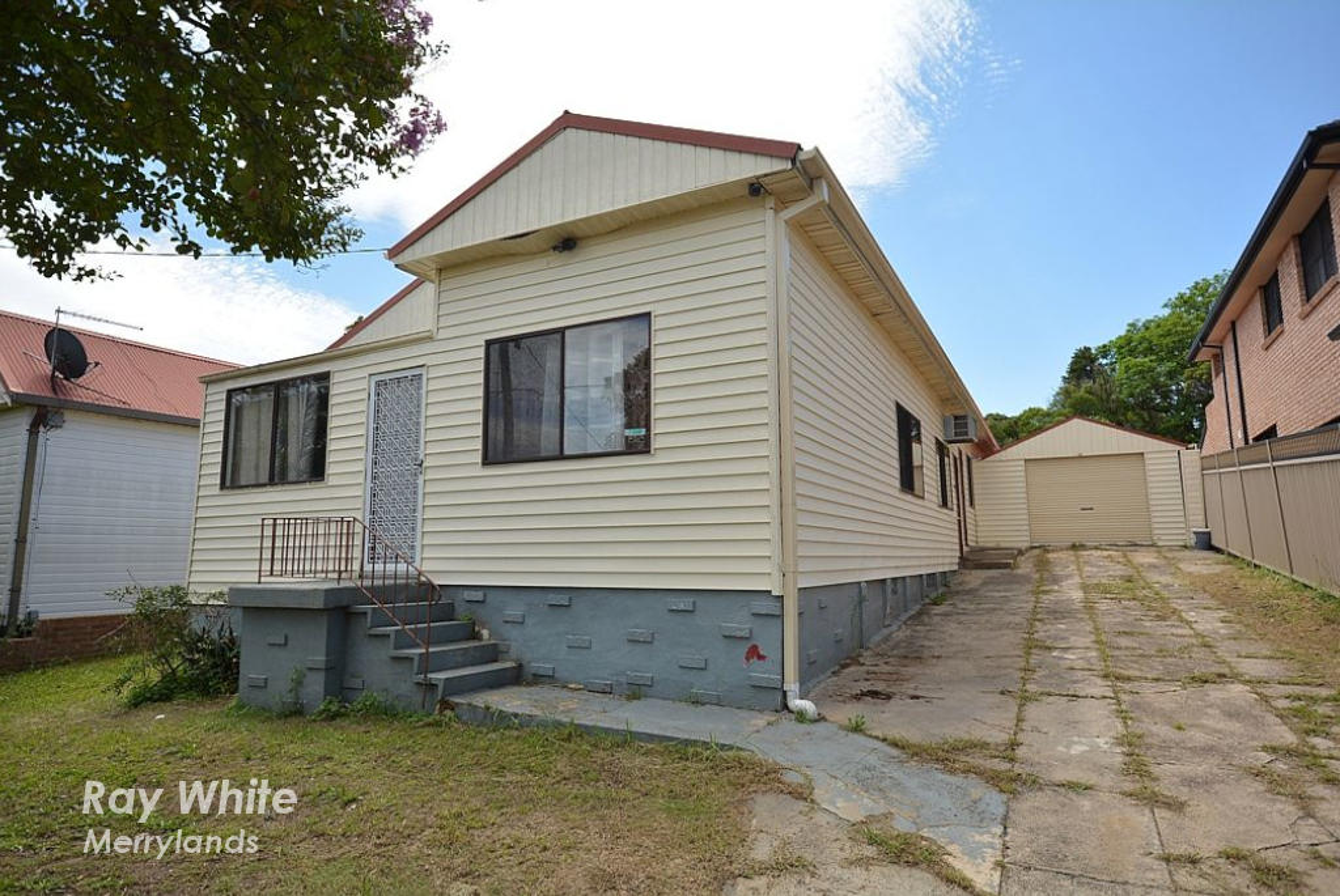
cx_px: 670
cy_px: 448
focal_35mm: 15
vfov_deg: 77.5
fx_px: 559
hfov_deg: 100.3
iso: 220
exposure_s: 1/60
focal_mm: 10
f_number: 4
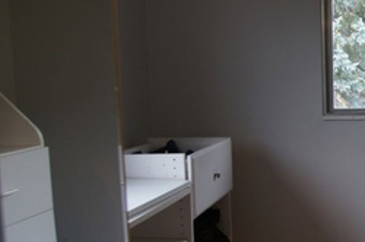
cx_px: 454
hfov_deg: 26.8
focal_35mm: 65
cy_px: 149
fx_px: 661
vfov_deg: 20.7
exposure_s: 1/50
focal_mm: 17
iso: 100
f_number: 3.5
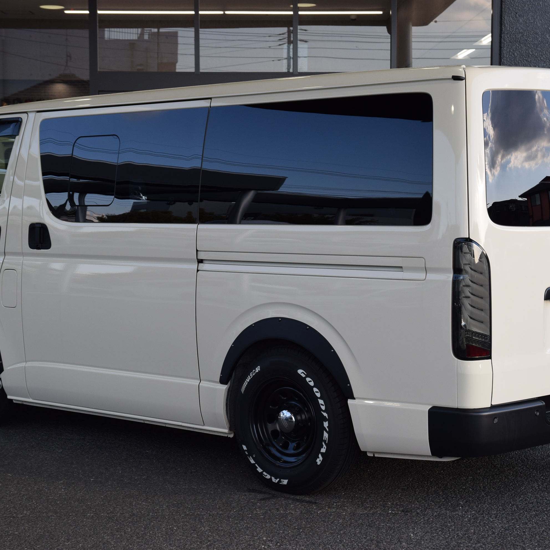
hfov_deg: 23.7
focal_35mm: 73
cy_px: 276
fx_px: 1312
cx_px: 264
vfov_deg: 23.7
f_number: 8
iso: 280
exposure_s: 1/250
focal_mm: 38
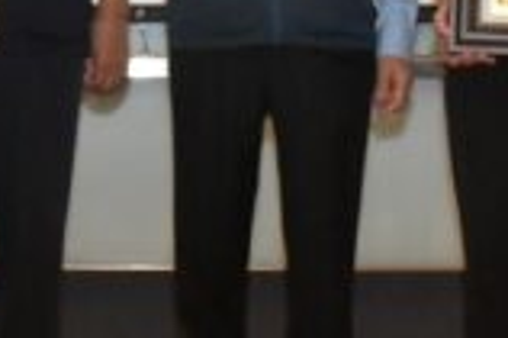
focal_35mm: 152
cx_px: 109
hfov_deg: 13.5
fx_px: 2143
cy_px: -63
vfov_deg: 8.9
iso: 1800
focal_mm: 20
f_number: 5.6
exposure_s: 1/60
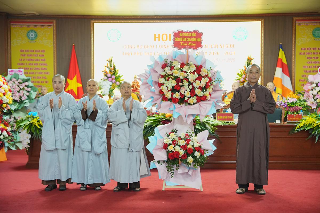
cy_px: 106
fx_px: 400
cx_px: 160
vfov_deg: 29.9
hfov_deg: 43.6
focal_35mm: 45
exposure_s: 1/125
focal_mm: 45
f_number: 3.2
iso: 4000
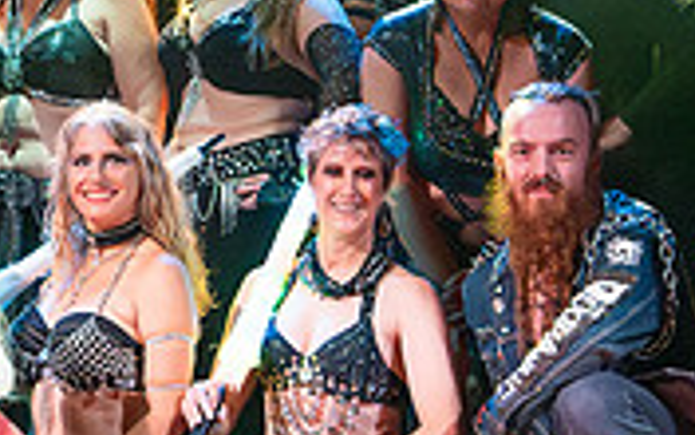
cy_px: 129
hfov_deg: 13.8
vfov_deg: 8.9
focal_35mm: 147
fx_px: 2784
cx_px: -164
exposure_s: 1/640
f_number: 4
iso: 12800
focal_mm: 34
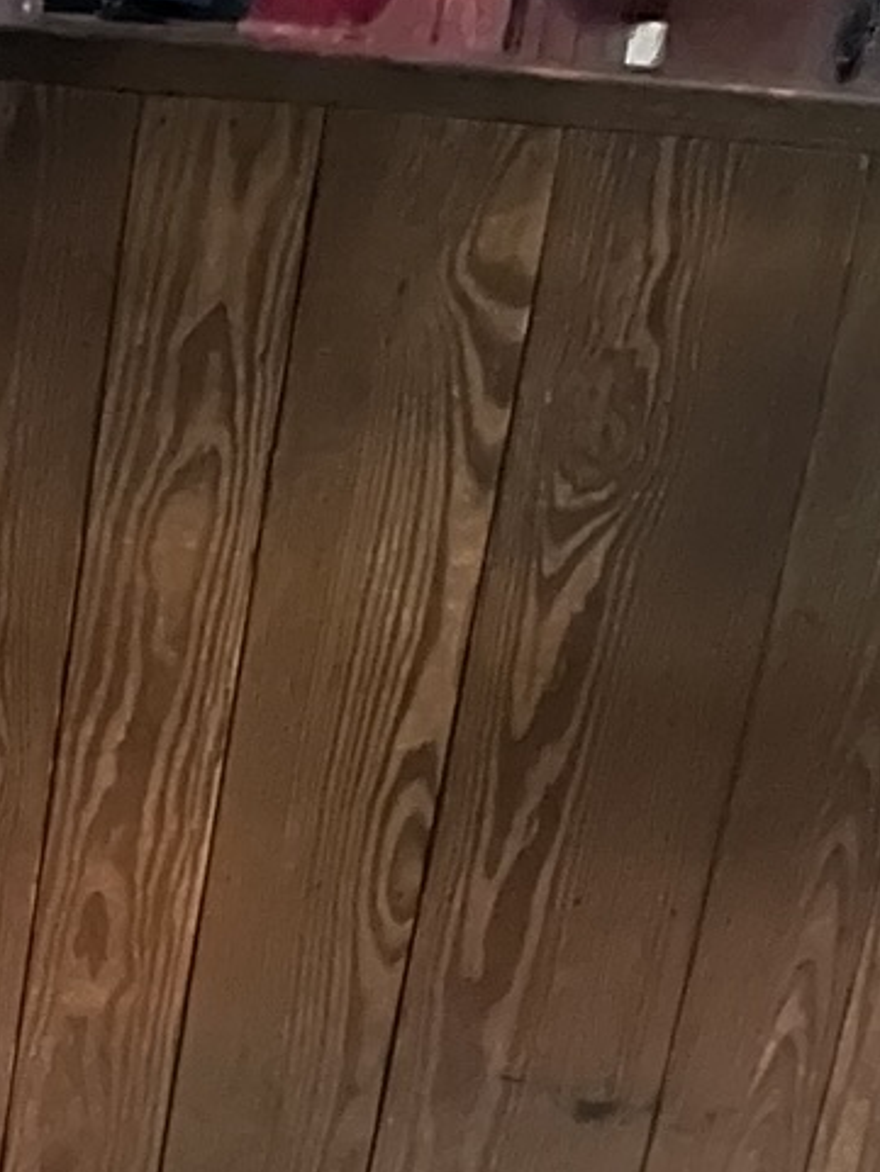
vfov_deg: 15.0
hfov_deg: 13.0
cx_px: -446
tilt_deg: -33.3
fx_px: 3659
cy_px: 2322
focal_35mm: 108
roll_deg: -5.1
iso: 2000
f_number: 1.6
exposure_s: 1/15
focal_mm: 4.2
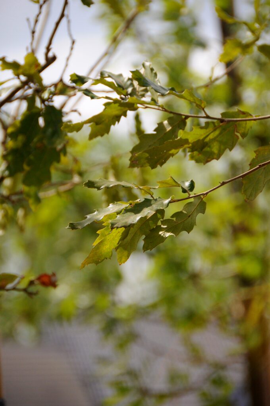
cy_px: 203
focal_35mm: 300
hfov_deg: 4.6
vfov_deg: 6.9
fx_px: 3384
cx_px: 135
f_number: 5.6
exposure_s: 1/2500
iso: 640
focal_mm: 200
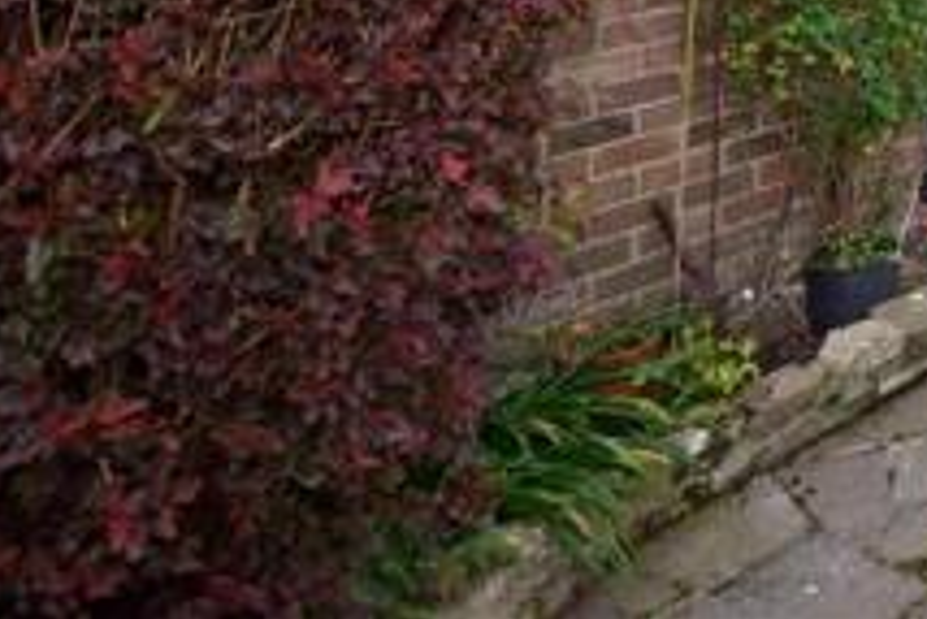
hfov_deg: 30.1
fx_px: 1185
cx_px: 1304
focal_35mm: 46
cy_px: -322
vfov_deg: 23.3
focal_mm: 10
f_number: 13
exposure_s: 1/80
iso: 400
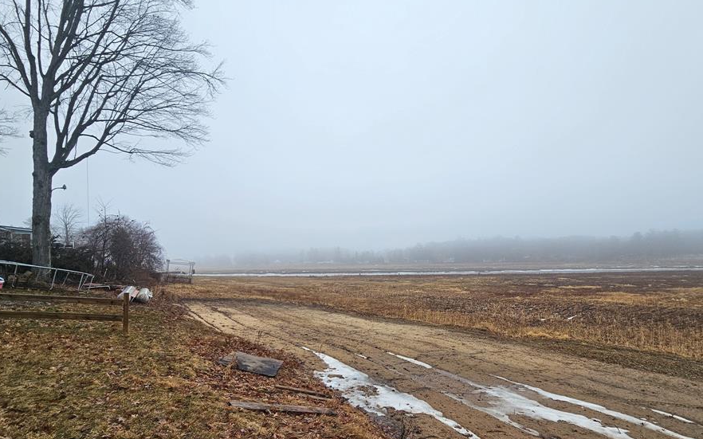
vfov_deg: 70.6
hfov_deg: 97.7
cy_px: 260
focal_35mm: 16
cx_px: 372
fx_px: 307
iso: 50
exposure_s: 1/717
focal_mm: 2.2
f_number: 2.2
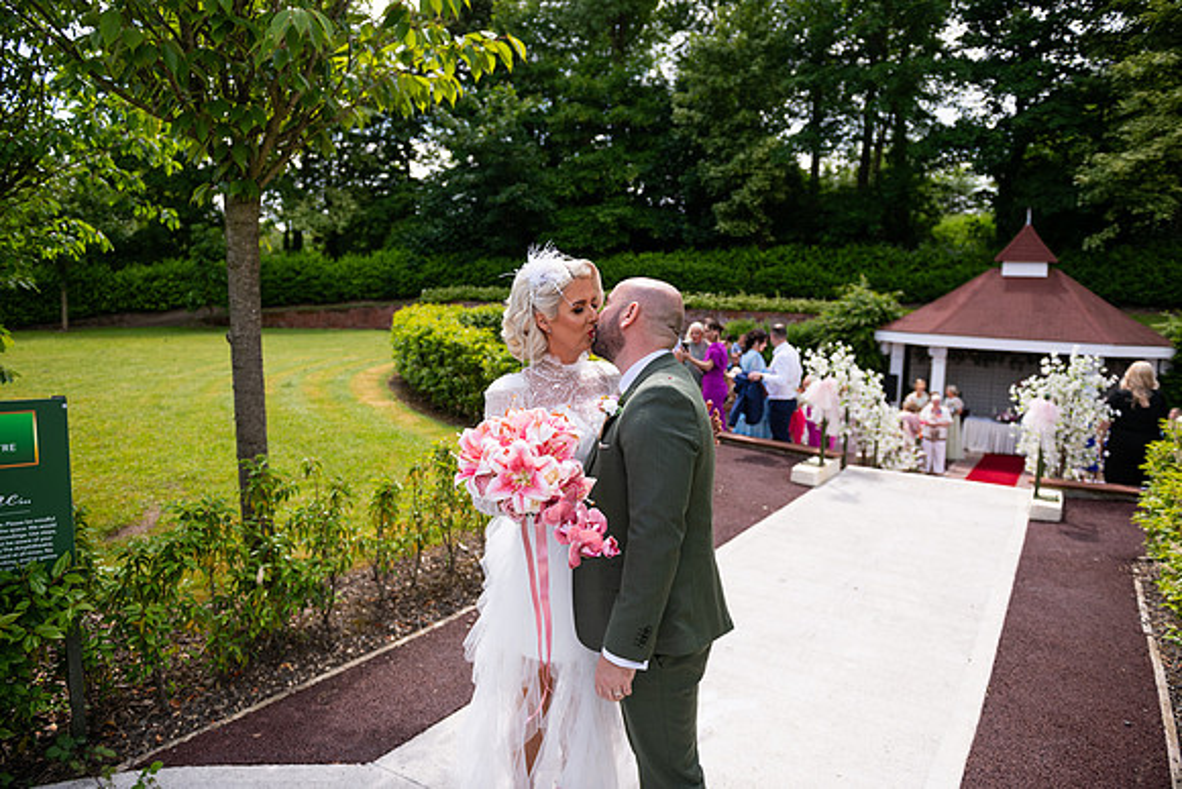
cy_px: 394
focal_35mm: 24
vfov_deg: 53.2
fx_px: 788
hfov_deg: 73.7
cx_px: 591
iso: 160
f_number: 3.5
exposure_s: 1/1250
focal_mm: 24
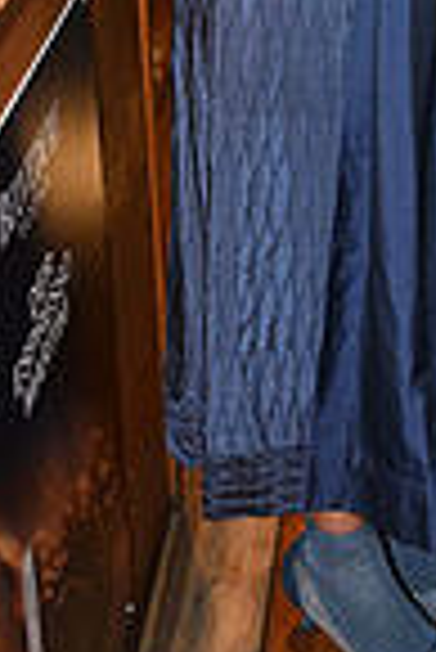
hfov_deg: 13.5
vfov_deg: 19.6
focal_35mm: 97
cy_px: -160
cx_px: 591
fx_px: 1758
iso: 1250
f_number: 5
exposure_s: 1/125
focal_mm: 26
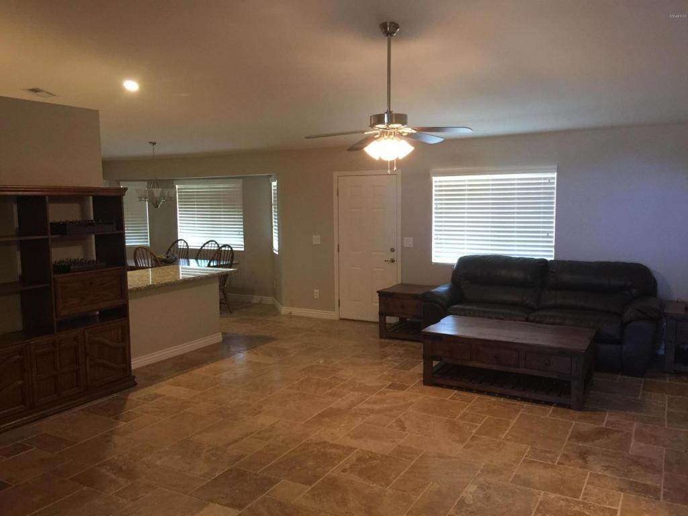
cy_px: 258
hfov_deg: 61.7
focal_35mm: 29
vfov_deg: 48.2
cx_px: 344
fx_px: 576
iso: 125
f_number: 2.2
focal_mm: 4.15
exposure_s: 1/15
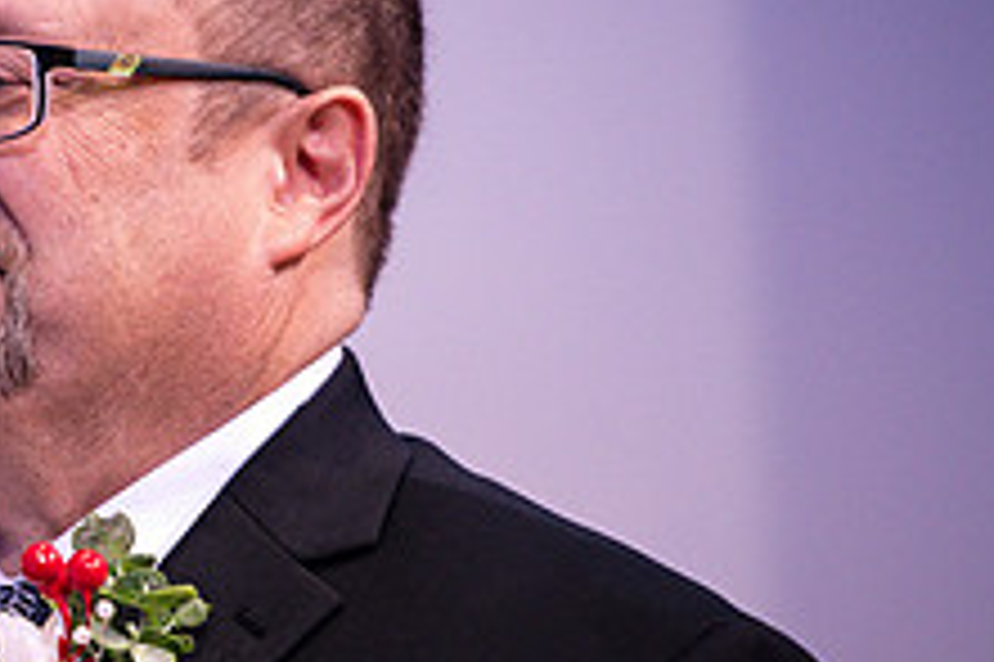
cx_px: -171
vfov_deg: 2.7
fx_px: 13988
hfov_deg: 4.1
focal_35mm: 507
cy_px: 375
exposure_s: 1/200
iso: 800
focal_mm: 190
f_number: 2.8
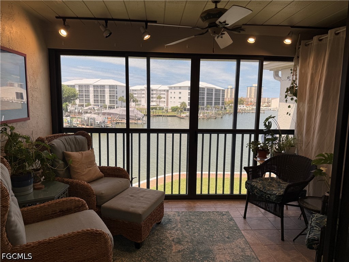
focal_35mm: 24
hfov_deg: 71.6
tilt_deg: -7.4
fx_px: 242
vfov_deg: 56.8
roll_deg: -1.1
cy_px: 131
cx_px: 174
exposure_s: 1/416
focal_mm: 6.76
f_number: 1.78
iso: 80
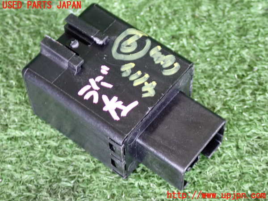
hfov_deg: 23.8
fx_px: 635
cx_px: 134
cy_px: 100
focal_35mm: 82
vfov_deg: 18.0
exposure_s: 1/20
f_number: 4.3
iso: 800
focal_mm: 14.62
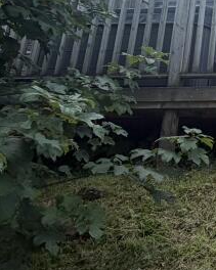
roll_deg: -1.4
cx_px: 343
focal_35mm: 53
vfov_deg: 33.4
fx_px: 424
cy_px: 22
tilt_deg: +19.2
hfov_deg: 22.3
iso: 40
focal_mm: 2.22
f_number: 2.2
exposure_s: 1/506
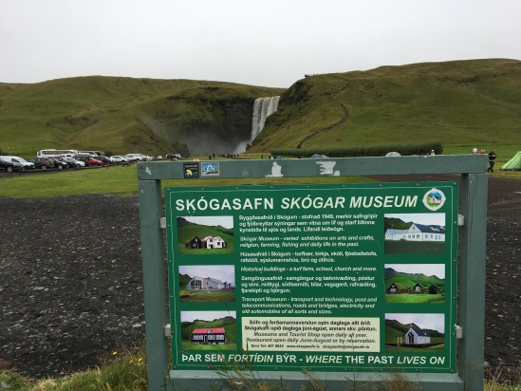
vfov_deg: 48.2
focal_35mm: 29
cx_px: 260
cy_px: 196
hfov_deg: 61.6
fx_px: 437
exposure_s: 1/323
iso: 25
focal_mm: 4.15
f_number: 2.2
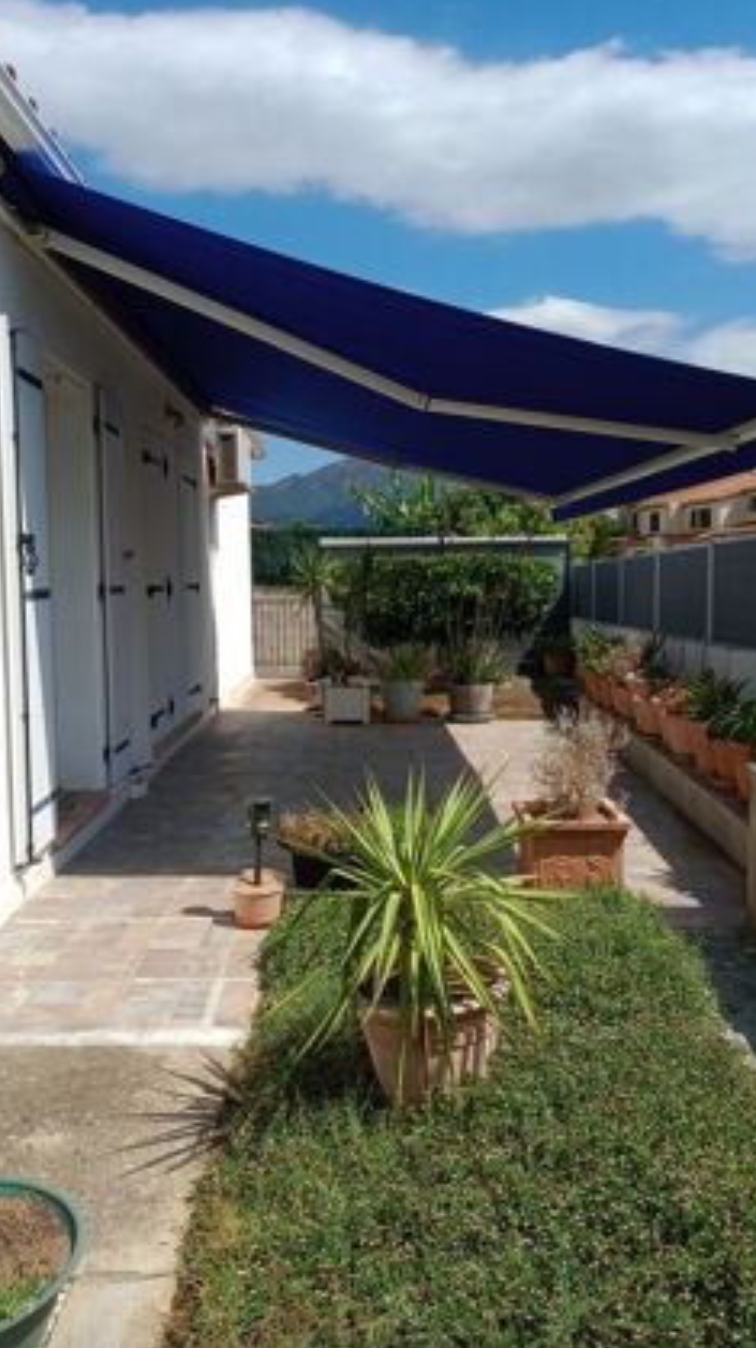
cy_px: 664
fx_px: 1072
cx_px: 380
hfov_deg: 38.9
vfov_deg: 64.3
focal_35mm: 30
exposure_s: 1/2083
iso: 113
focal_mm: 3.54
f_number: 2
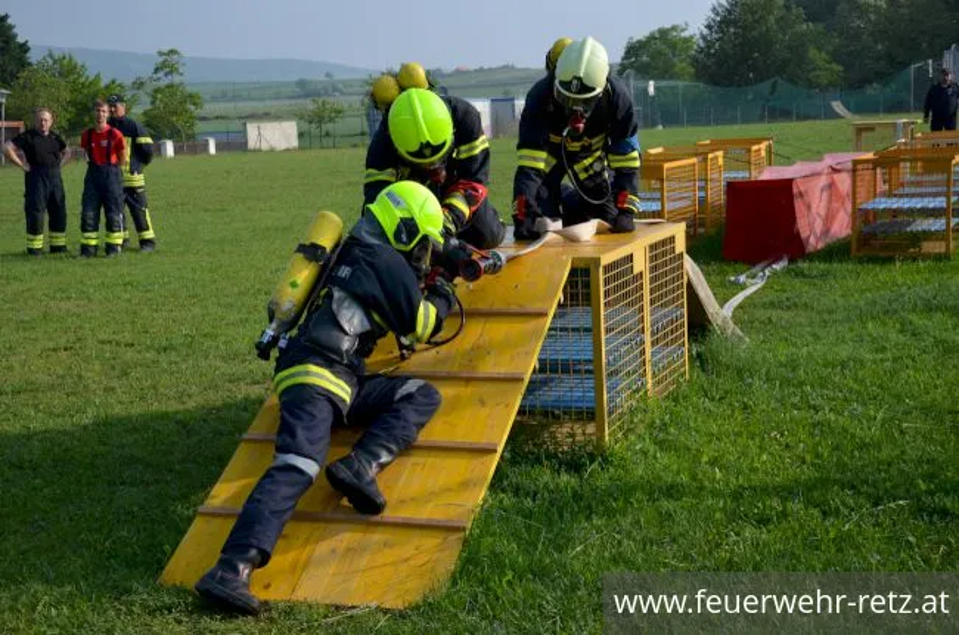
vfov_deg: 22.5
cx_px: 480
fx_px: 1594
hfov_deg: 33.5
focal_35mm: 60
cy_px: 318
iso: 400
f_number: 6.3
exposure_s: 1/1600
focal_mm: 40
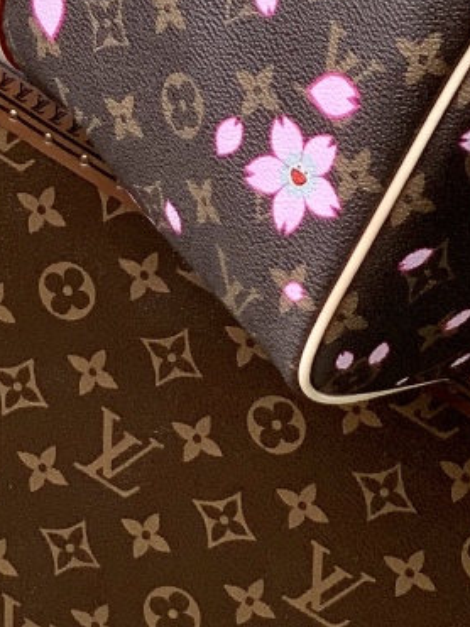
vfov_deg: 9.3
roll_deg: -26.8
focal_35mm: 202
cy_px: -536
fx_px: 3659
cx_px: 350
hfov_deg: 7.3
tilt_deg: -15.2
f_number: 2.4
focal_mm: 6
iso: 64
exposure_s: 1/122
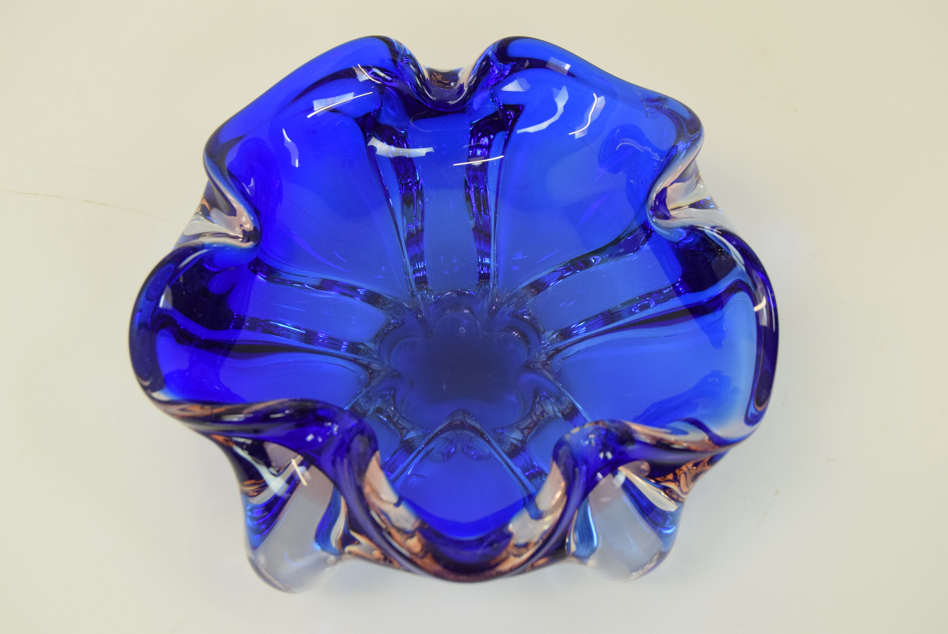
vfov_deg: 23.8
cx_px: 474
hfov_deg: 35.0
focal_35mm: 57
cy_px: 317
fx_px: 1502
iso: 1600
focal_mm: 38
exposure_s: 1/200
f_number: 7.1
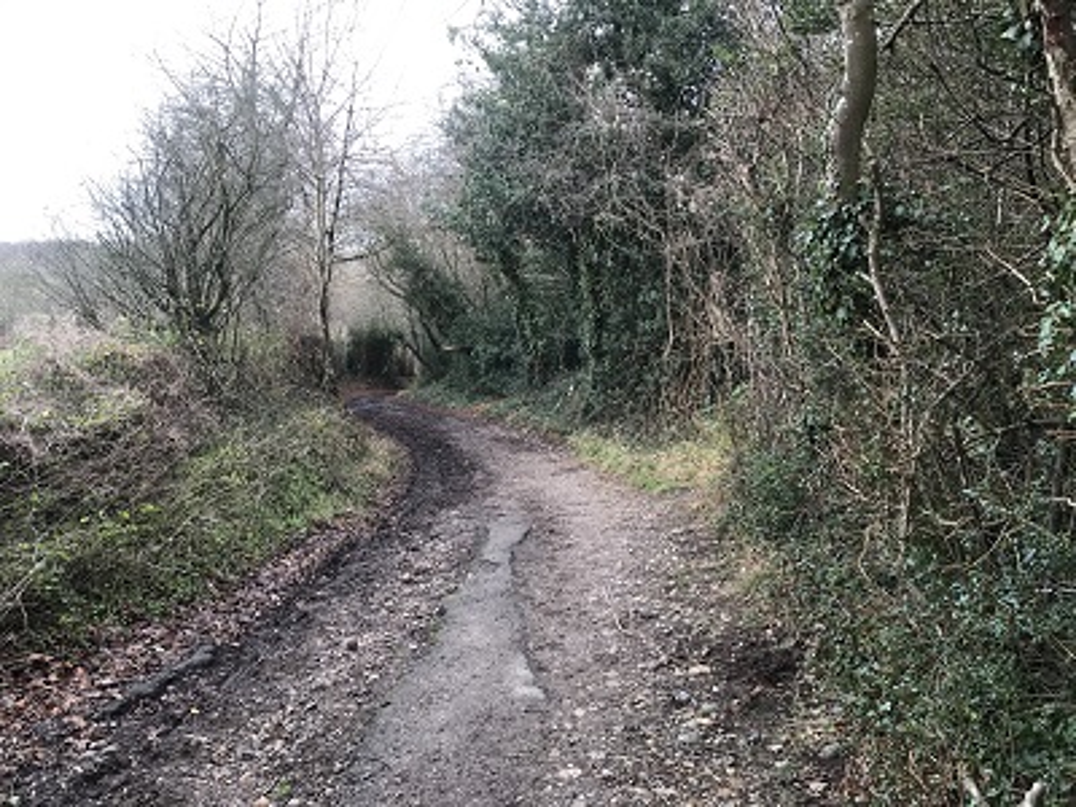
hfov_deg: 63.4
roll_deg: -0.9
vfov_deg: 49.7
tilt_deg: -8.9
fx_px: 870
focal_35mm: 28
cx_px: 538
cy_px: 404
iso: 25
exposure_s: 1/100
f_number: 1.8
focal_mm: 3.99
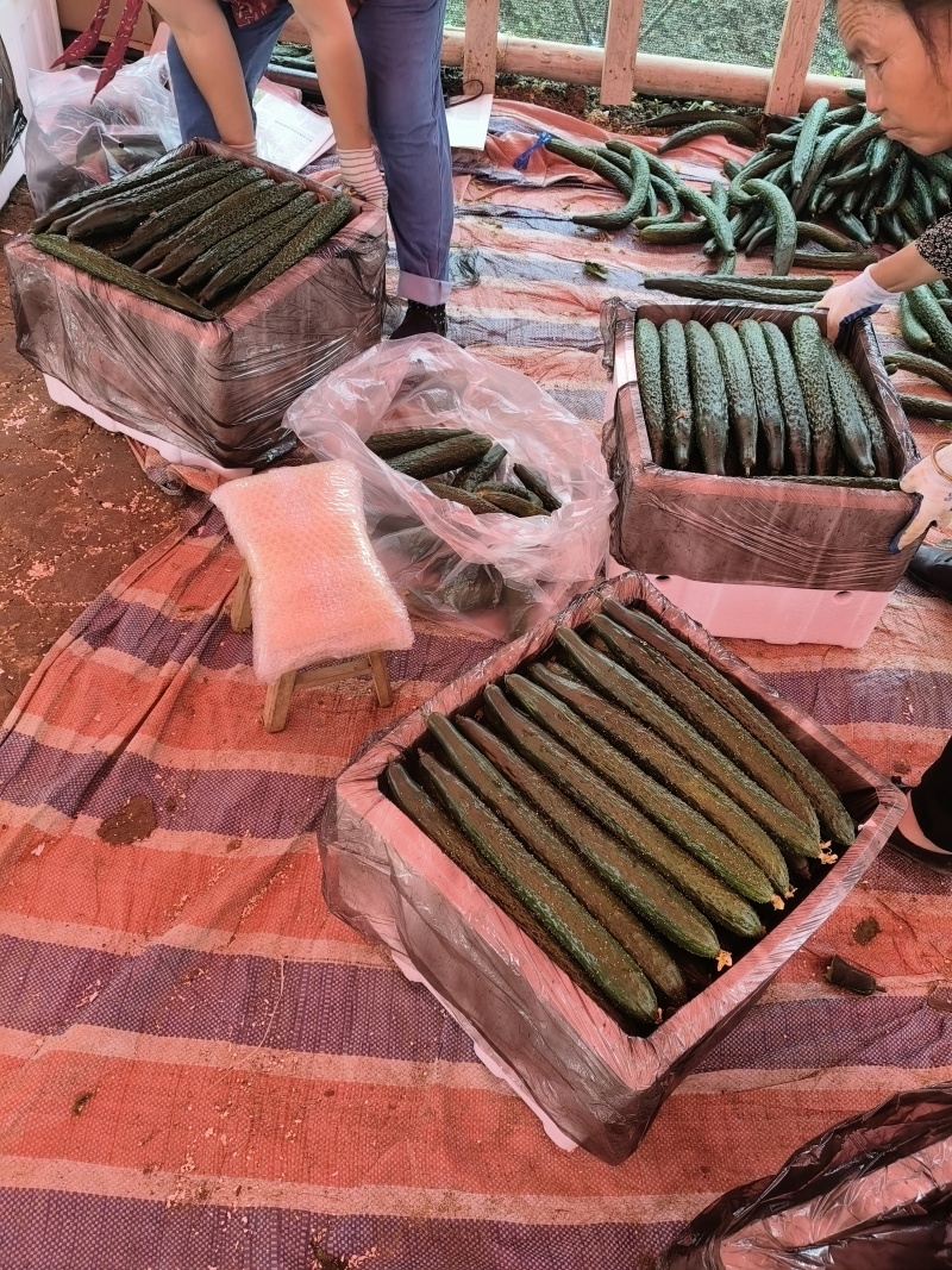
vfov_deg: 67.3
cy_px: 635
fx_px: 954
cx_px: 476
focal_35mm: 26
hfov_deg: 53.1
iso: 320
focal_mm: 4.84
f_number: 1.8
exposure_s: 1/201
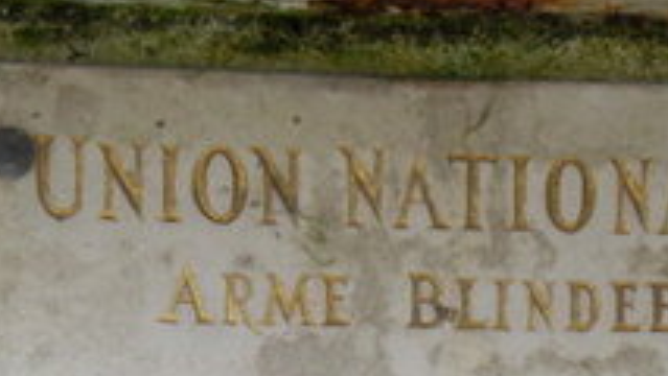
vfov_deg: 8.6
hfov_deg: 15.4
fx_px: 2463
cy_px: 454
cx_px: 401
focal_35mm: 139
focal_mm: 12.2
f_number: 5.1
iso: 200
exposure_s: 1/45
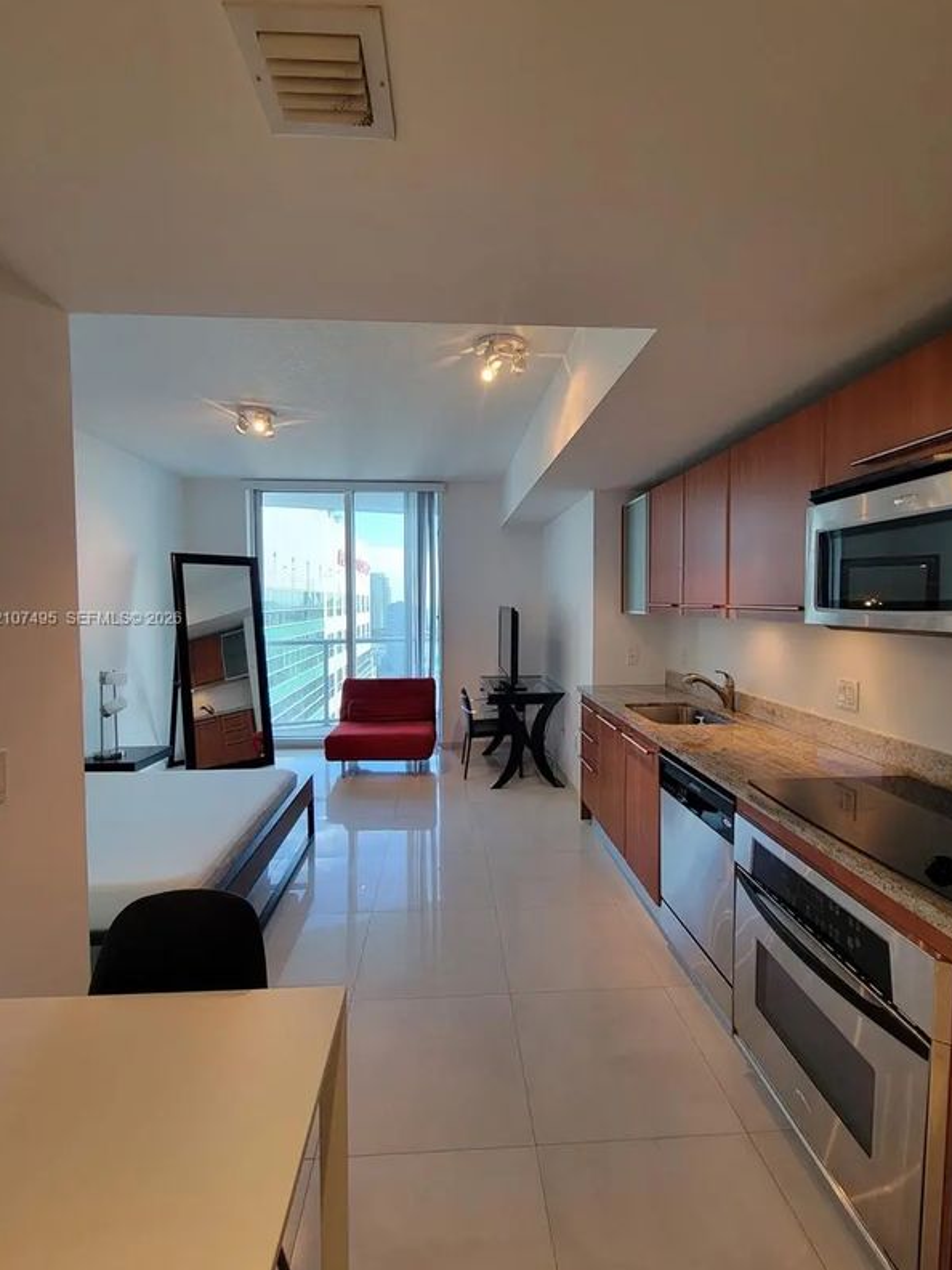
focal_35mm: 14
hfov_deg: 85.7
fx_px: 513
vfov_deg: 102.0
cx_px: 484
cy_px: 620
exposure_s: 1/60
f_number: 2.2
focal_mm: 2.2
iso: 80
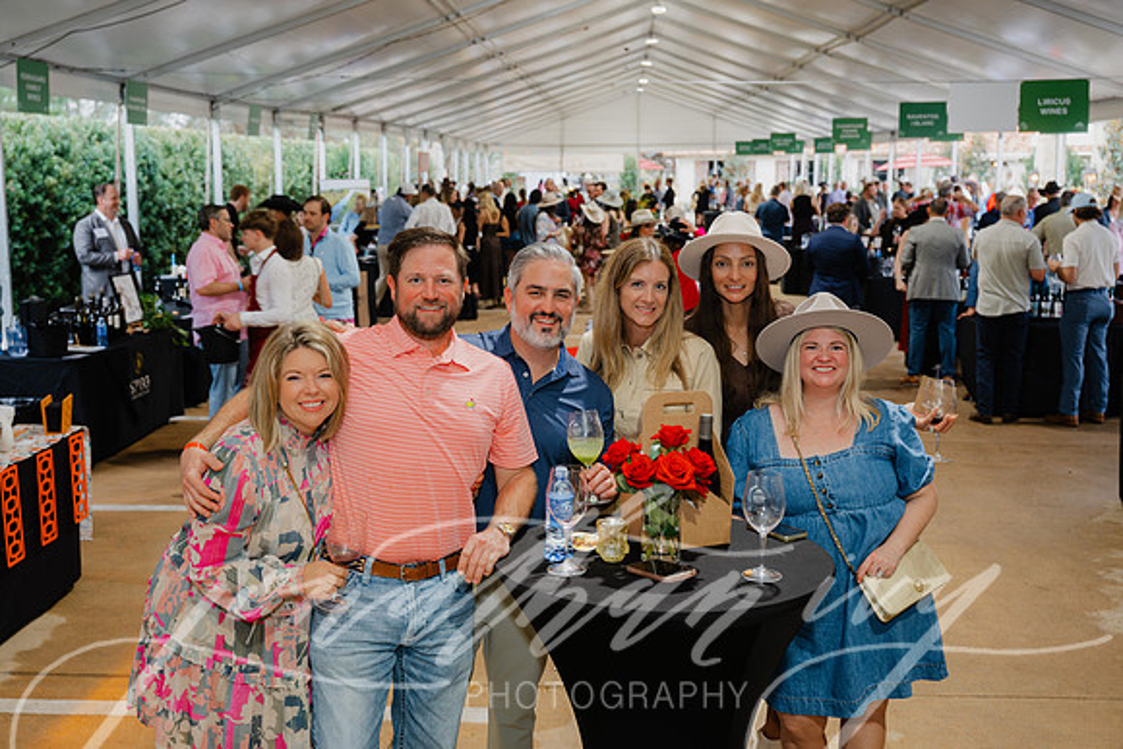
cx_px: 562
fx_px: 1217
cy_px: 374
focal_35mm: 39
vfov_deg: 34.2
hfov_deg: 49.5
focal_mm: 39
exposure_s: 1/60
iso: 800
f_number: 4
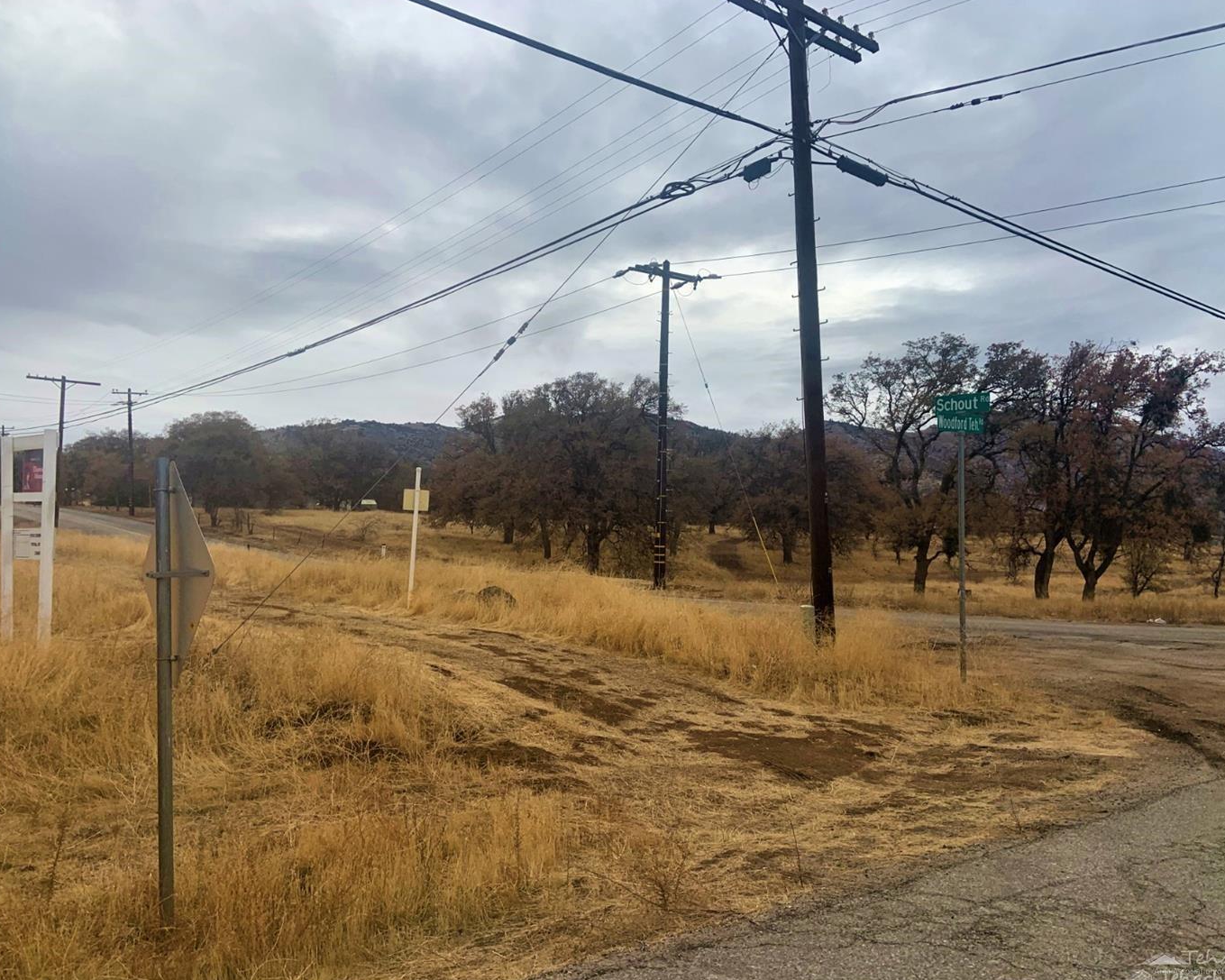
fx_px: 1015
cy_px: 485
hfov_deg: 62.2
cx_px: 624
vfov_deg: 51.5
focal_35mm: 28
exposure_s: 1/404
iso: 25
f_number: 1.8
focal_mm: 4.25
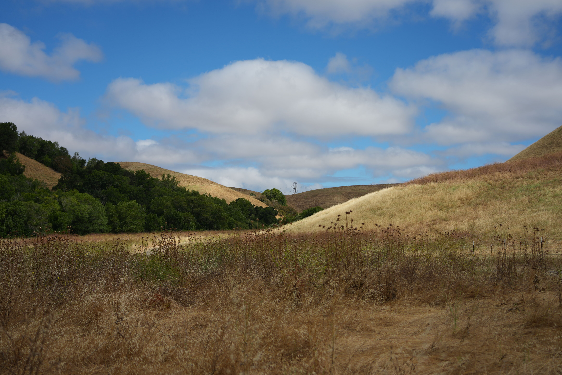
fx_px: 780
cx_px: 281
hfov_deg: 39.6
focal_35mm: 50
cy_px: 188
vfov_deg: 27.0
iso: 100
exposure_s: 1/1000
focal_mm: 50
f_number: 4.5
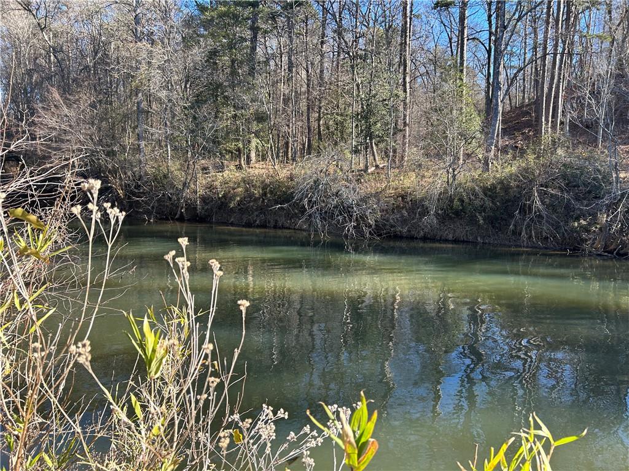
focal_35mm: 26
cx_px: 314
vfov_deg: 53.1
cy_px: 236
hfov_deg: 67.3
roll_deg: -2.8
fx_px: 472
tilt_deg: -8.9
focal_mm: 5.7
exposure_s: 1/448
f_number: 1.5
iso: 50
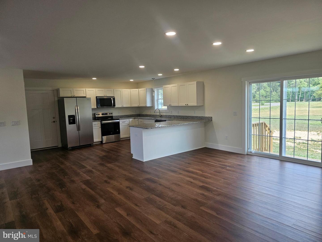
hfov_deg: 73.9
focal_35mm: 23
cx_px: 161
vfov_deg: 58.9
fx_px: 214
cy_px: 121
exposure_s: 1/207
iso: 80
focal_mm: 6.3
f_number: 1.7
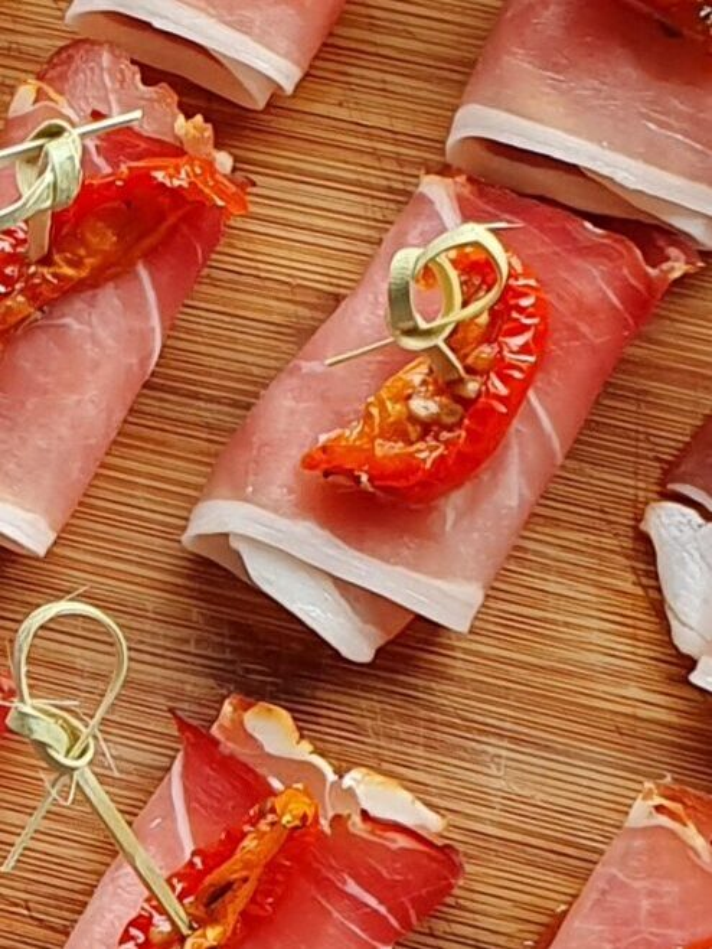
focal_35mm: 26
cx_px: 356
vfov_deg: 67.3
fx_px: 713
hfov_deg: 53.1
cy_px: 474
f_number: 2.4
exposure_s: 1/100
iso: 50
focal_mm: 4.32
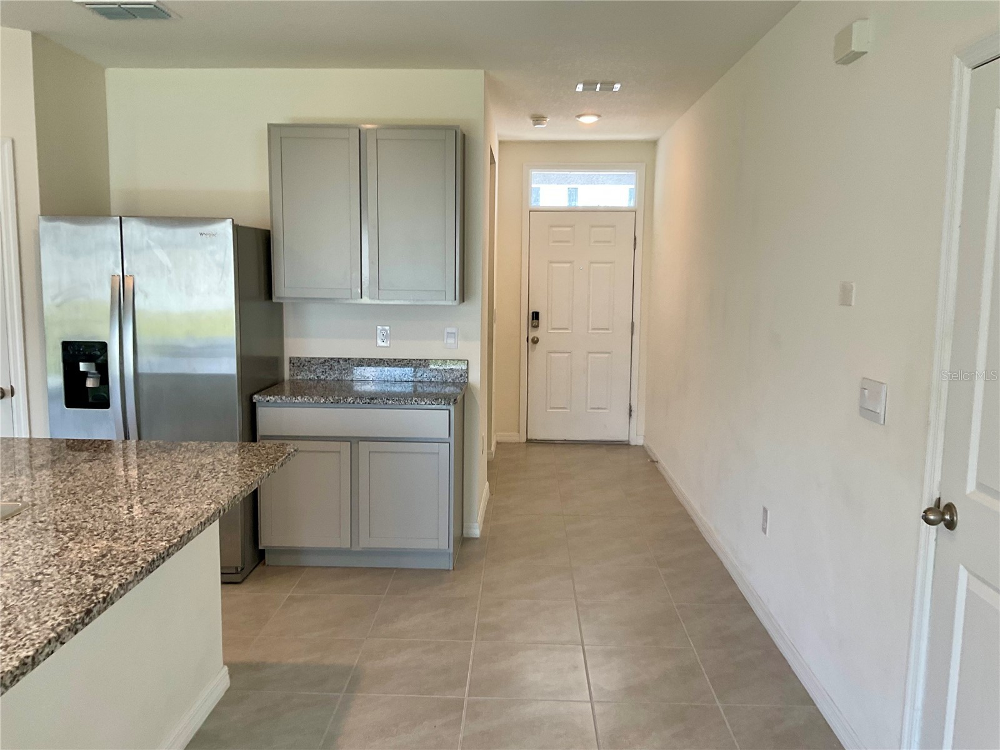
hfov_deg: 61.7
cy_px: 375
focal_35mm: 29
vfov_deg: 48.2
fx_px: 838
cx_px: 500
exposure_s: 1/60
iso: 40
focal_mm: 3
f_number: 1.8
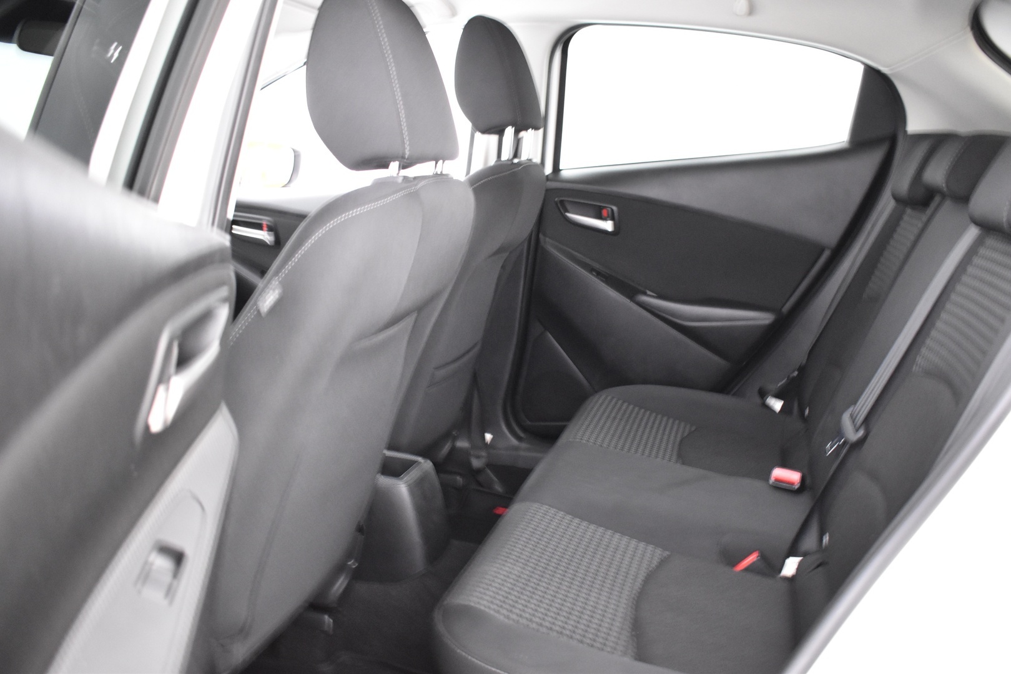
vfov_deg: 40.0
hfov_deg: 57.2
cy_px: 337
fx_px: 927
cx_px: 506
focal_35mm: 33
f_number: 3.8
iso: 3200
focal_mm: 22
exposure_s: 1/5
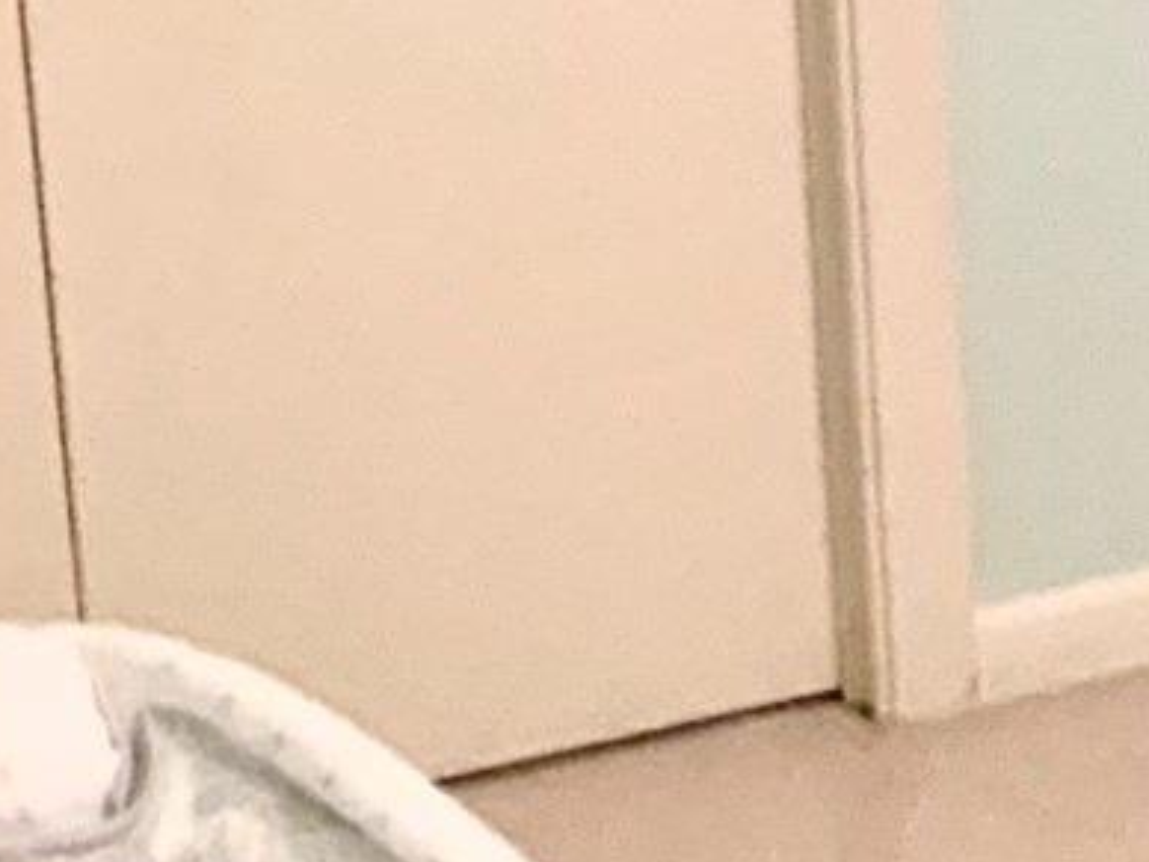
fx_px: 5078
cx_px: 3003
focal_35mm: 153
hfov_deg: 10.5
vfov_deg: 9.4
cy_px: -530
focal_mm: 3
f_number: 1.8
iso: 250
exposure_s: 1/60
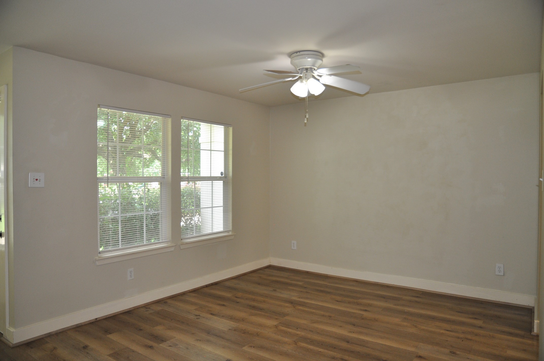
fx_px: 362
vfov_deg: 53.0
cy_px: 180
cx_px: 272
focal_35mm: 24
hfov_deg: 73.8
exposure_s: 1/125
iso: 500
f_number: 3.5
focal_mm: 16
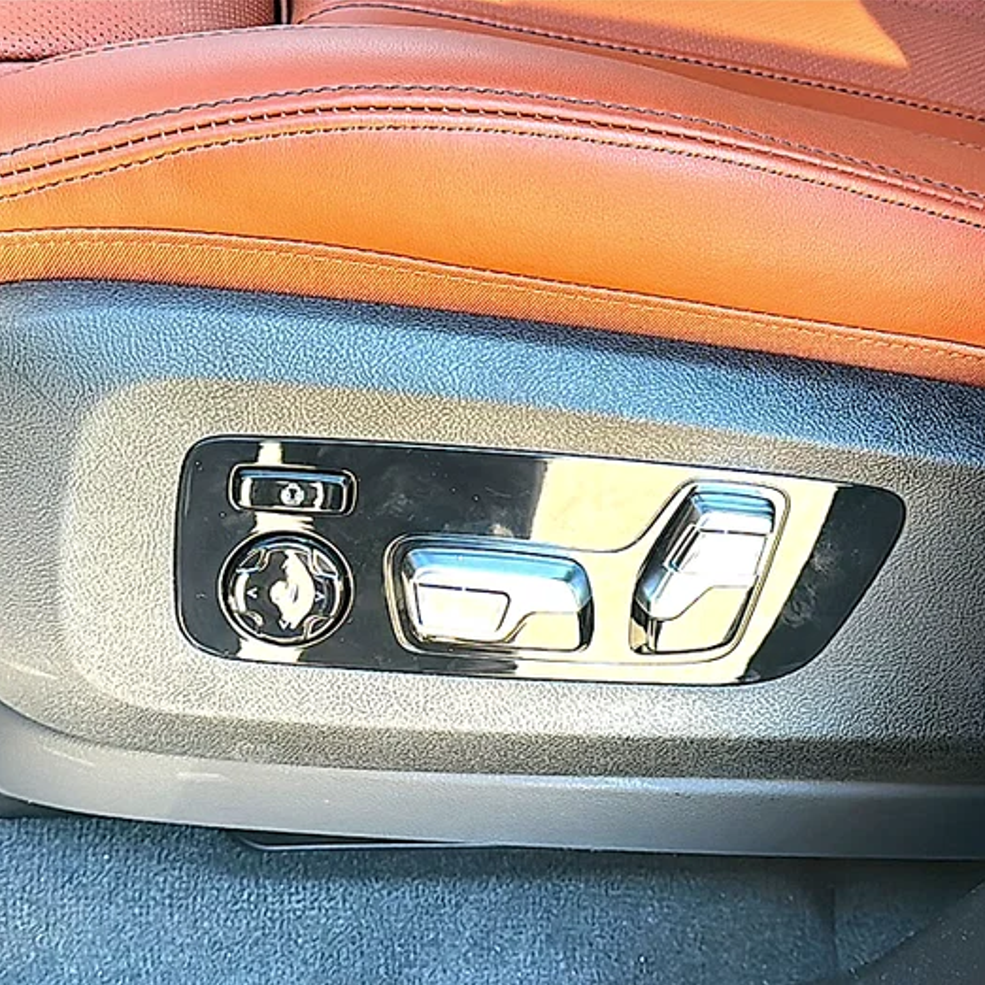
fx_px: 1642
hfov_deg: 33.4
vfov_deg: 33.4
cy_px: 493
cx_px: 485
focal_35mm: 51
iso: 100
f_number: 1.78
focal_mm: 6.86
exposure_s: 1/147
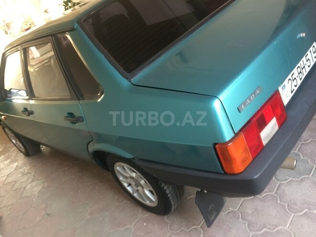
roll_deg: +28.3
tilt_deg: -24.2
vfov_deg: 48.2
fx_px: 265
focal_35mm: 29
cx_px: 158
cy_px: 118
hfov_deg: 61.7
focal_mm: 4.15
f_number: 2.2
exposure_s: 1/33
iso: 100
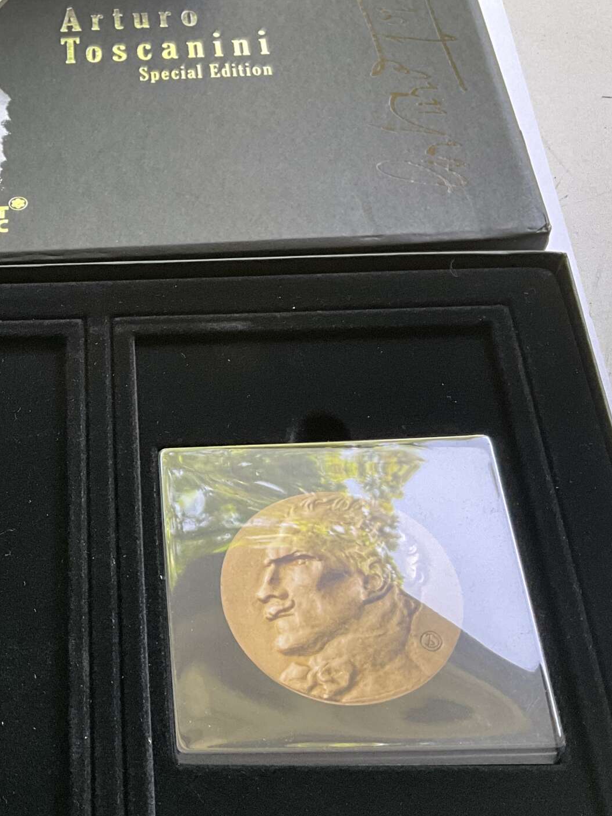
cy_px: 447
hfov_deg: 26.1
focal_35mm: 53
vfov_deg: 36.1
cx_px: -1
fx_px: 1249
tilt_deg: -56.2
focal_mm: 3
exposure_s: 1/83
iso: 64
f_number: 1.8
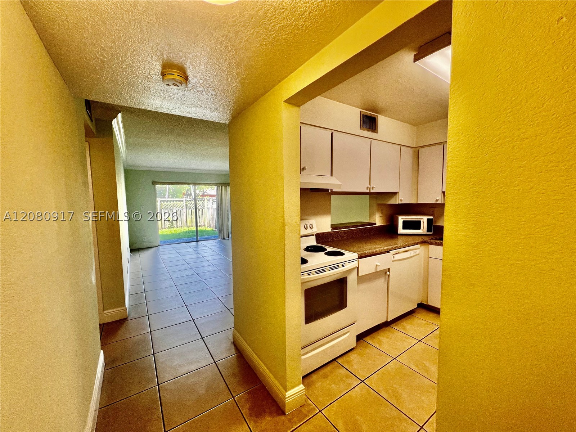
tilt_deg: -4.0
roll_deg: +1.3
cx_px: 288
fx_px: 216
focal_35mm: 13
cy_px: 216
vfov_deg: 89.9
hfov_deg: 106.2
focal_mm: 1.57
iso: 100
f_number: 1.8
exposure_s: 1/120
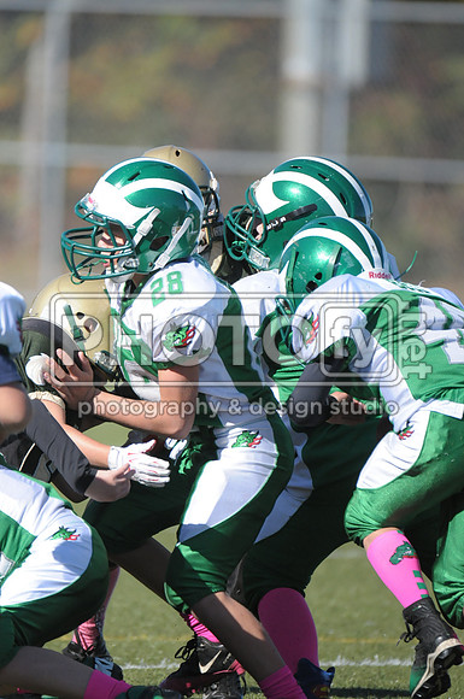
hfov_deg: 2.3
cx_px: 232
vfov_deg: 3.4
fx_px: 11634
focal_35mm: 600
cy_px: 350
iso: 1000
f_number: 4
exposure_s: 1/6400
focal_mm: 400
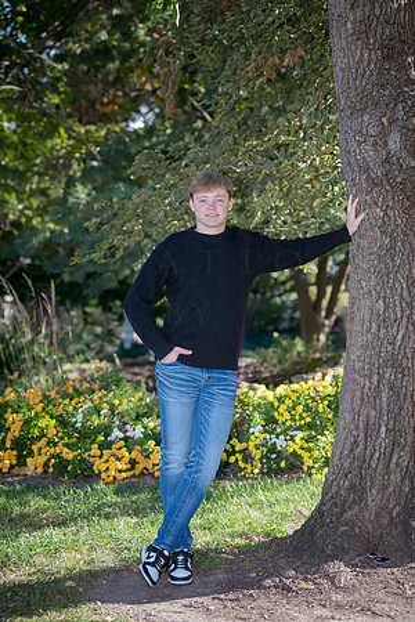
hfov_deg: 13.7
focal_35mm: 100
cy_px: 311
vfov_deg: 20.4
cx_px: 208
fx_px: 1729
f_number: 4.5
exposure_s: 1/800
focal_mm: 100
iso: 800
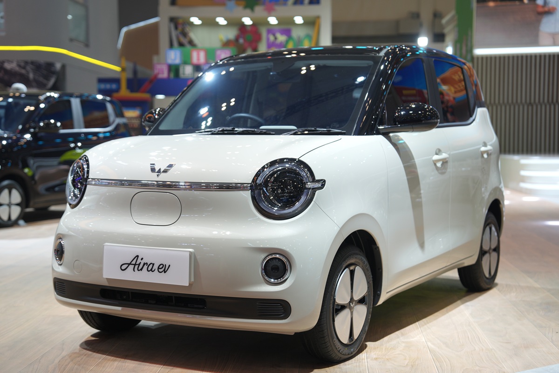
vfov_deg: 23.4
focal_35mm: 58
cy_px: 186
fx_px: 901
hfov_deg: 34.5
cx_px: 280
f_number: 2.8
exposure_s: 1/200
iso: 400
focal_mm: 58
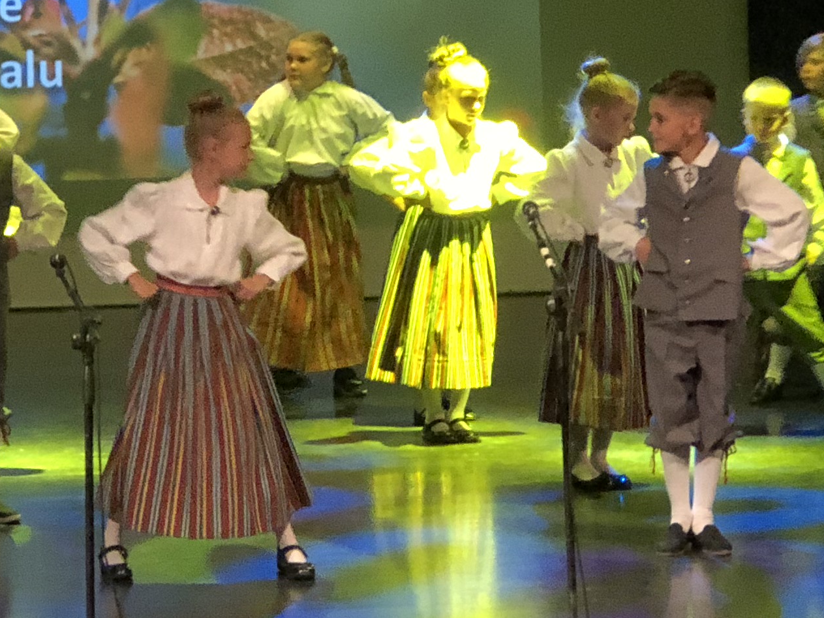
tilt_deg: -6.4
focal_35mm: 182
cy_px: 227
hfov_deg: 10.8
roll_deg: +0.1
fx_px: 4332
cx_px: 236
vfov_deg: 8.2
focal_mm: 6.6
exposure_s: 1/50
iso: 500
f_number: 2.8
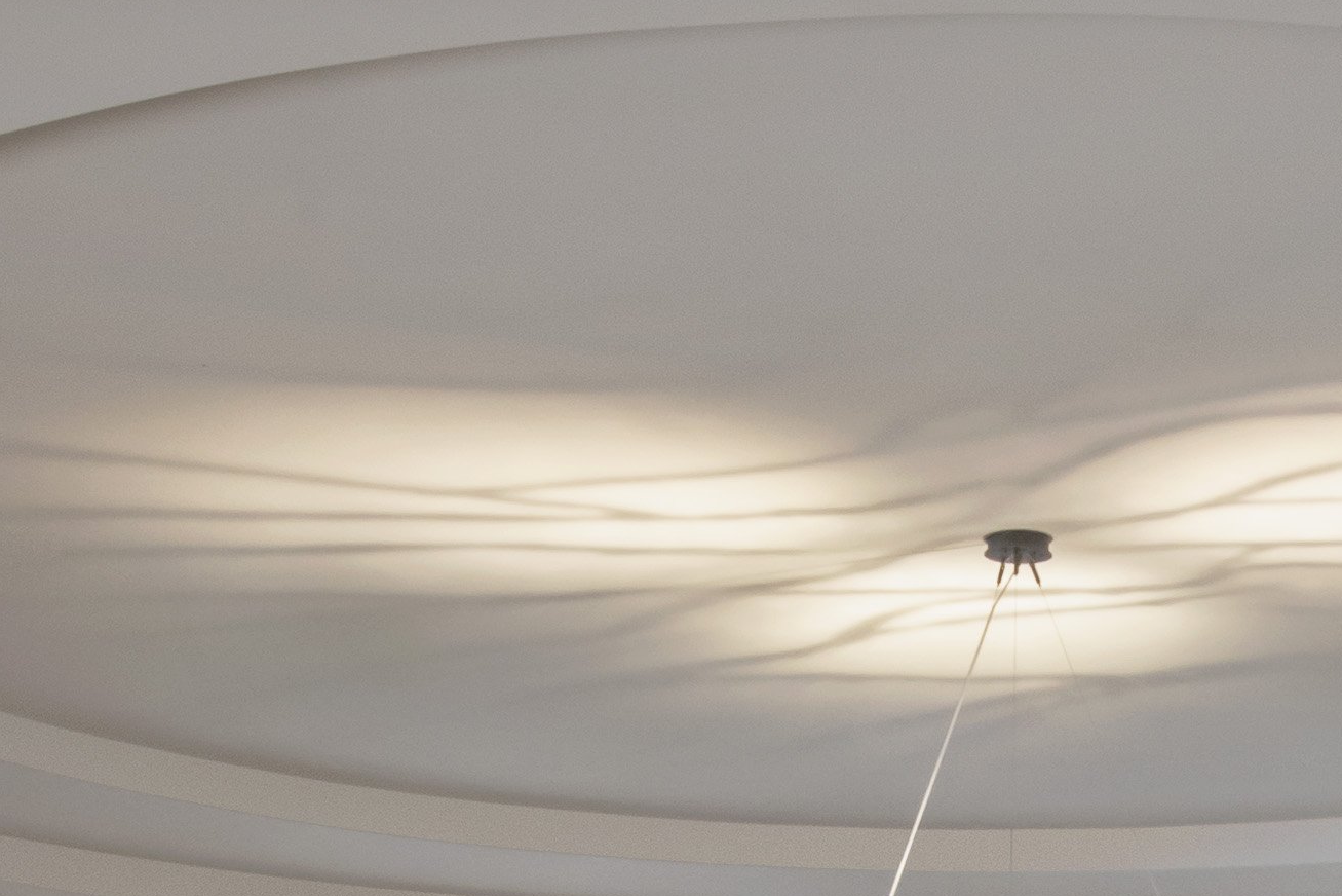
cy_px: 1674
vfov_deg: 11.7
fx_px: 3989
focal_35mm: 107
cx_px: 985
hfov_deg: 19.0
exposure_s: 1/4
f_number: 18
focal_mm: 19
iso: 400
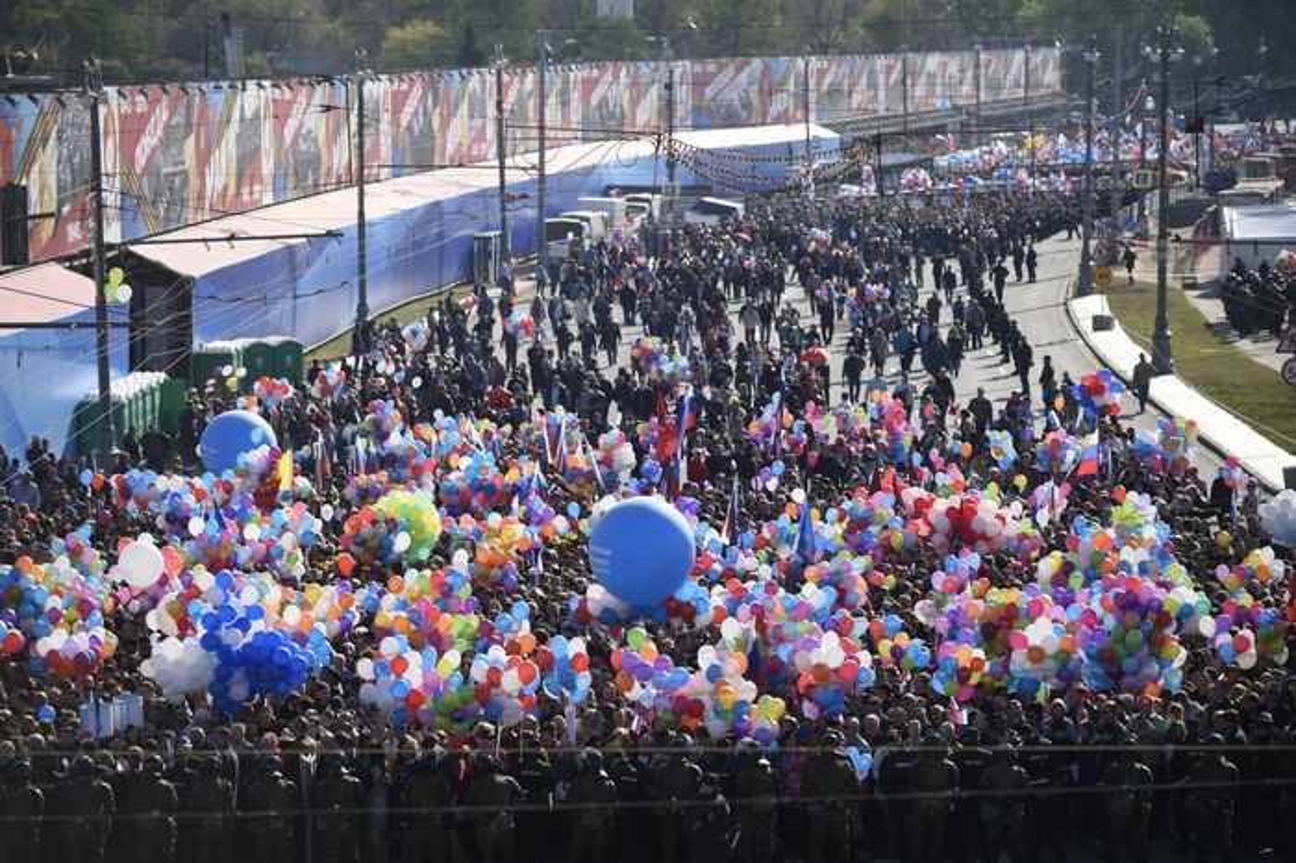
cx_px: 648
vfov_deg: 11.8
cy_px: 432
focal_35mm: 116
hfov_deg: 17.6
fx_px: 4174
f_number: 2.8
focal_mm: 116
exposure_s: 1/1600
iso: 100
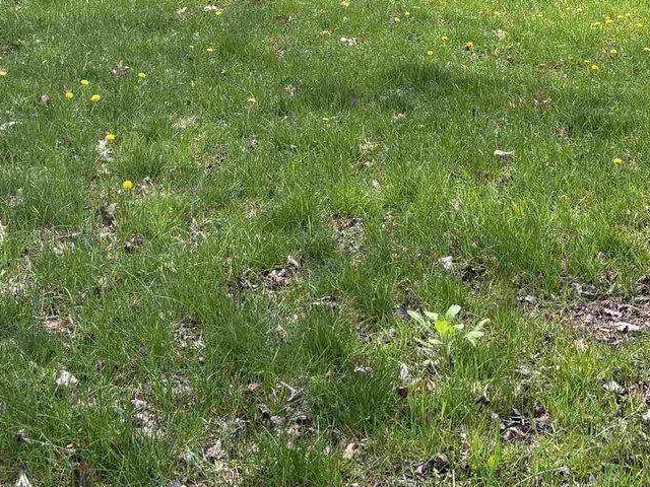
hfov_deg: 29.7
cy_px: -51
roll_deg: +0.5
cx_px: 409
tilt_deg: -6.7
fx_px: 1221
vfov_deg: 21.4
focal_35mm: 65
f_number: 1.6
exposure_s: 1/381
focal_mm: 5.96
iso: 50
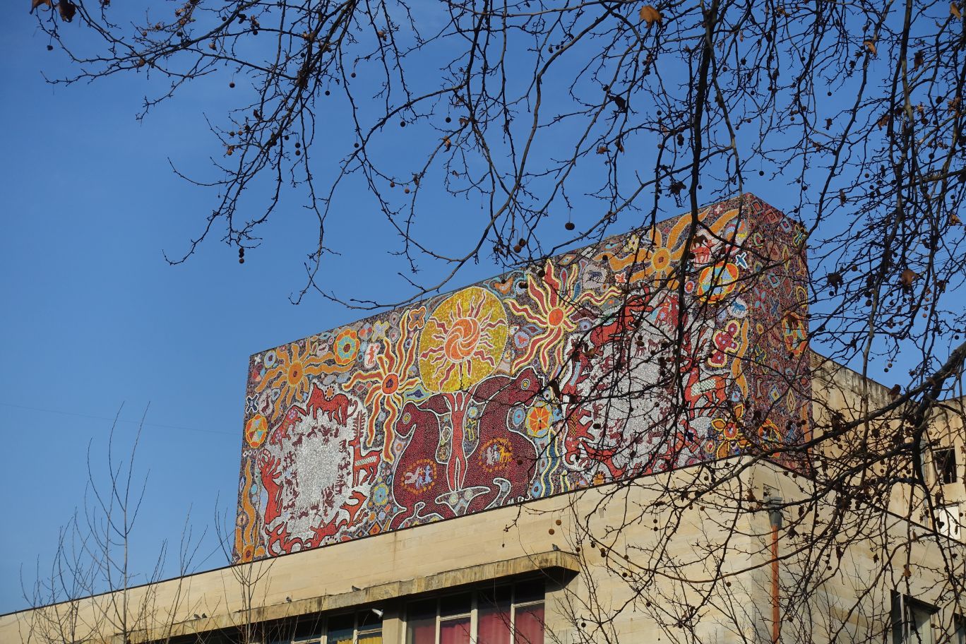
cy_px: 322
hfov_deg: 28.8
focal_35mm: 70
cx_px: 483
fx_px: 1878
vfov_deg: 19.5
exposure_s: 1/640
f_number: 5.6
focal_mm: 25.7
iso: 125
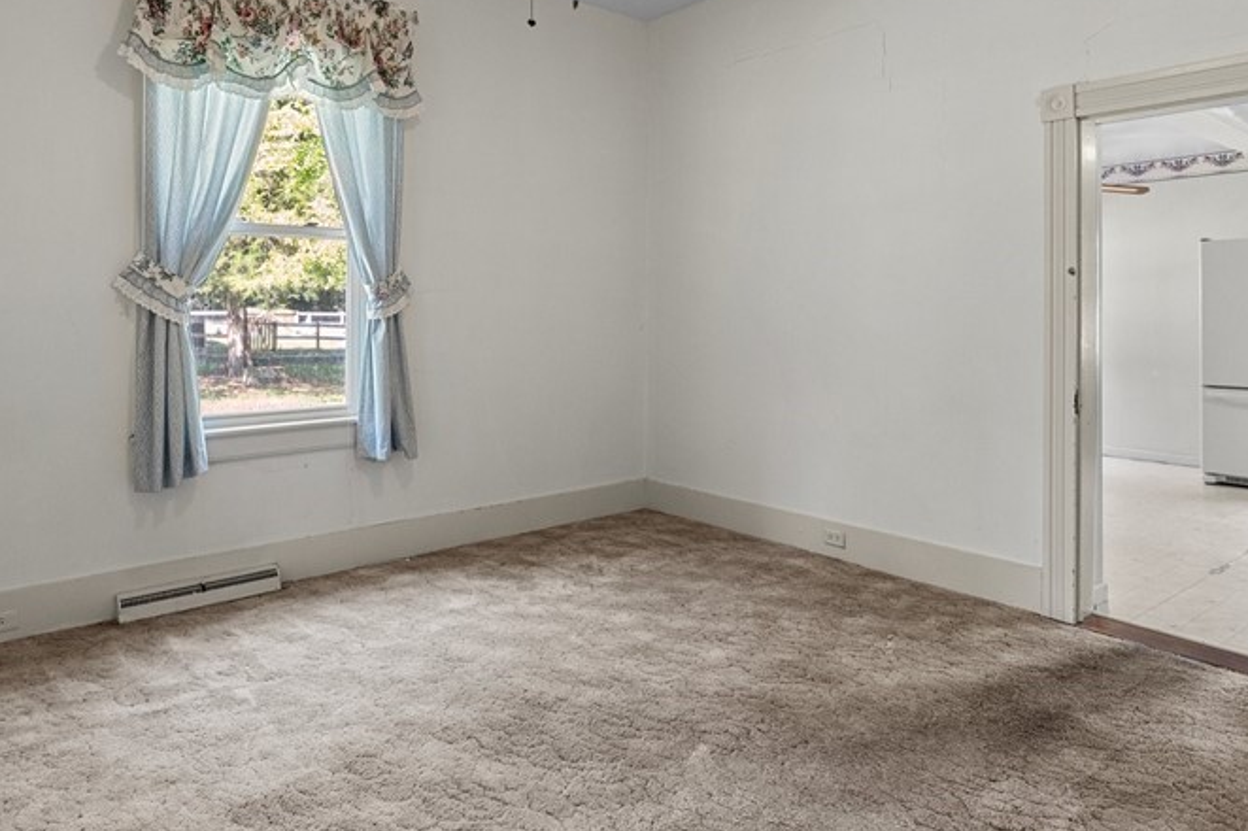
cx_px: 629
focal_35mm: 23
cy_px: 352
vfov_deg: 54.8
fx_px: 797
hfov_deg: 76.1
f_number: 7.1
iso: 1250
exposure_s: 1/15
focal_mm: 14
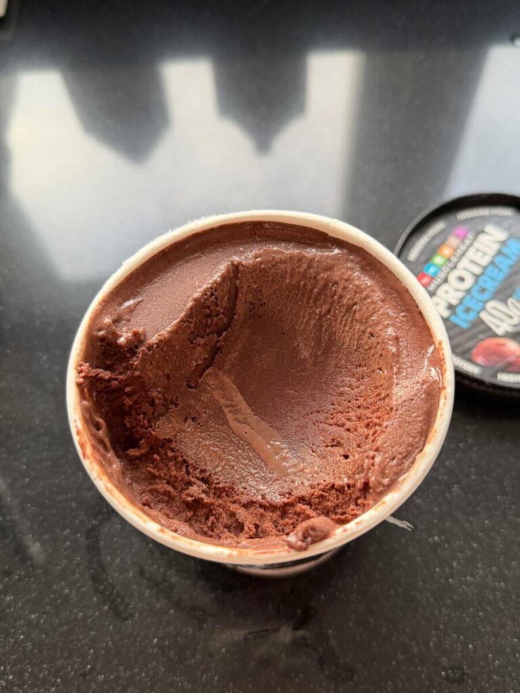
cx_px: 260
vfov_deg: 71.6
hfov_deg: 56.8
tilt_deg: -65.1
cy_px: 346
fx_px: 481
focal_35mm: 24
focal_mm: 6.76
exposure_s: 1/81
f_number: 1.78
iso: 200
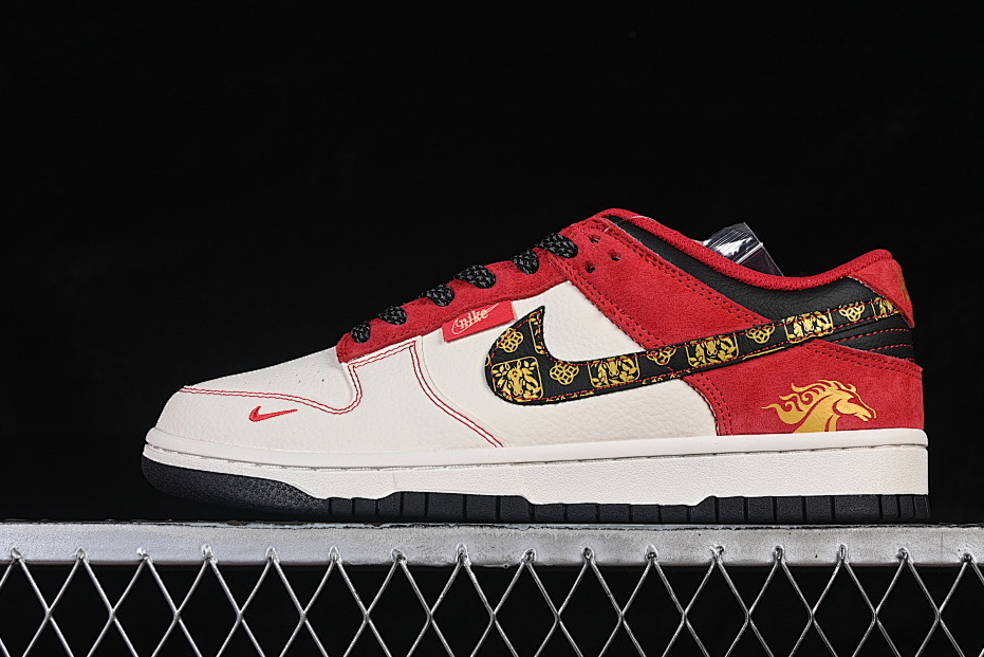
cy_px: 288
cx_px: 551
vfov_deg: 15.7
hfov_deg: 23.4
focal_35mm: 87
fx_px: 2378
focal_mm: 50
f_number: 8
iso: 160
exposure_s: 1/80
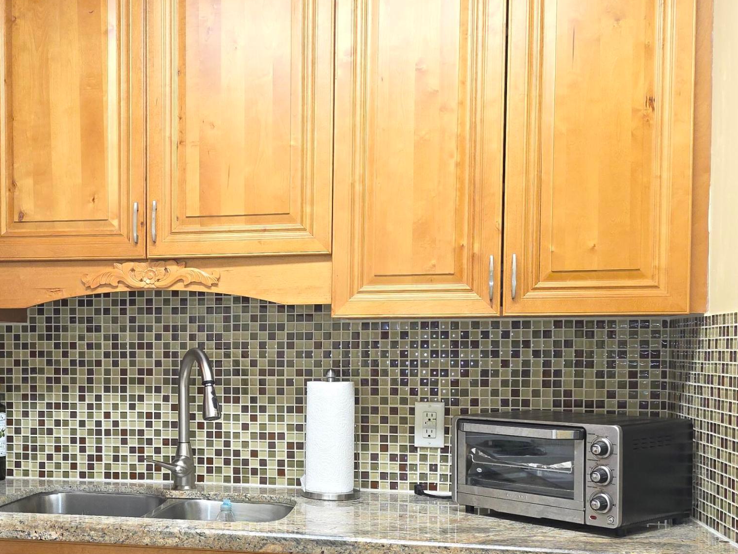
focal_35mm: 44
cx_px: 178
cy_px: 376
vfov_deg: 32.6
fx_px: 938
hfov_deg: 41.6
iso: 125
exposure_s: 1/60
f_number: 1.7
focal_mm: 6.3
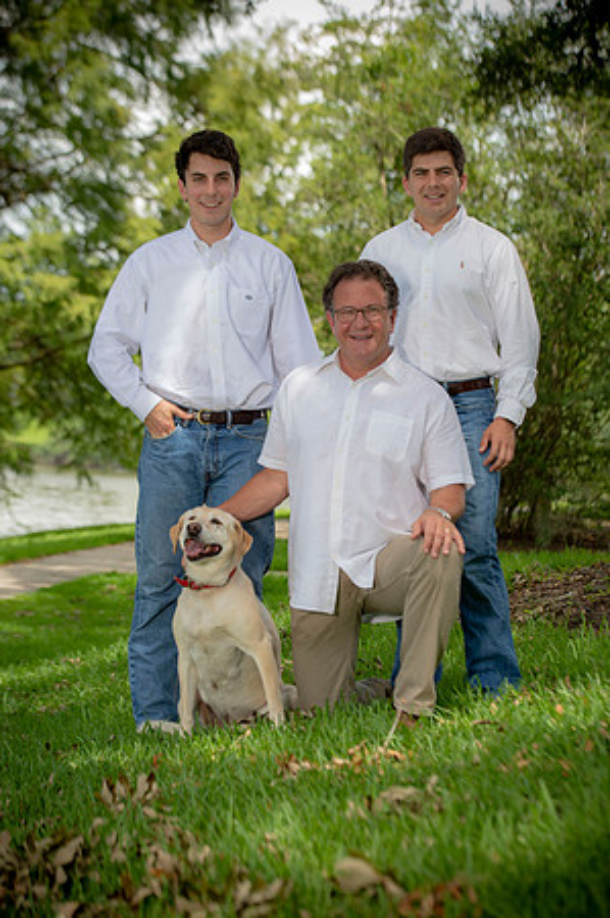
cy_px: 459
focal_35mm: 86
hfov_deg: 15.9
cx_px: 305
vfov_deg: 23.7
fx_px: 2191
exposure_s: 1/200
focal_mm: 86
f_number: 4.5
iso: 100
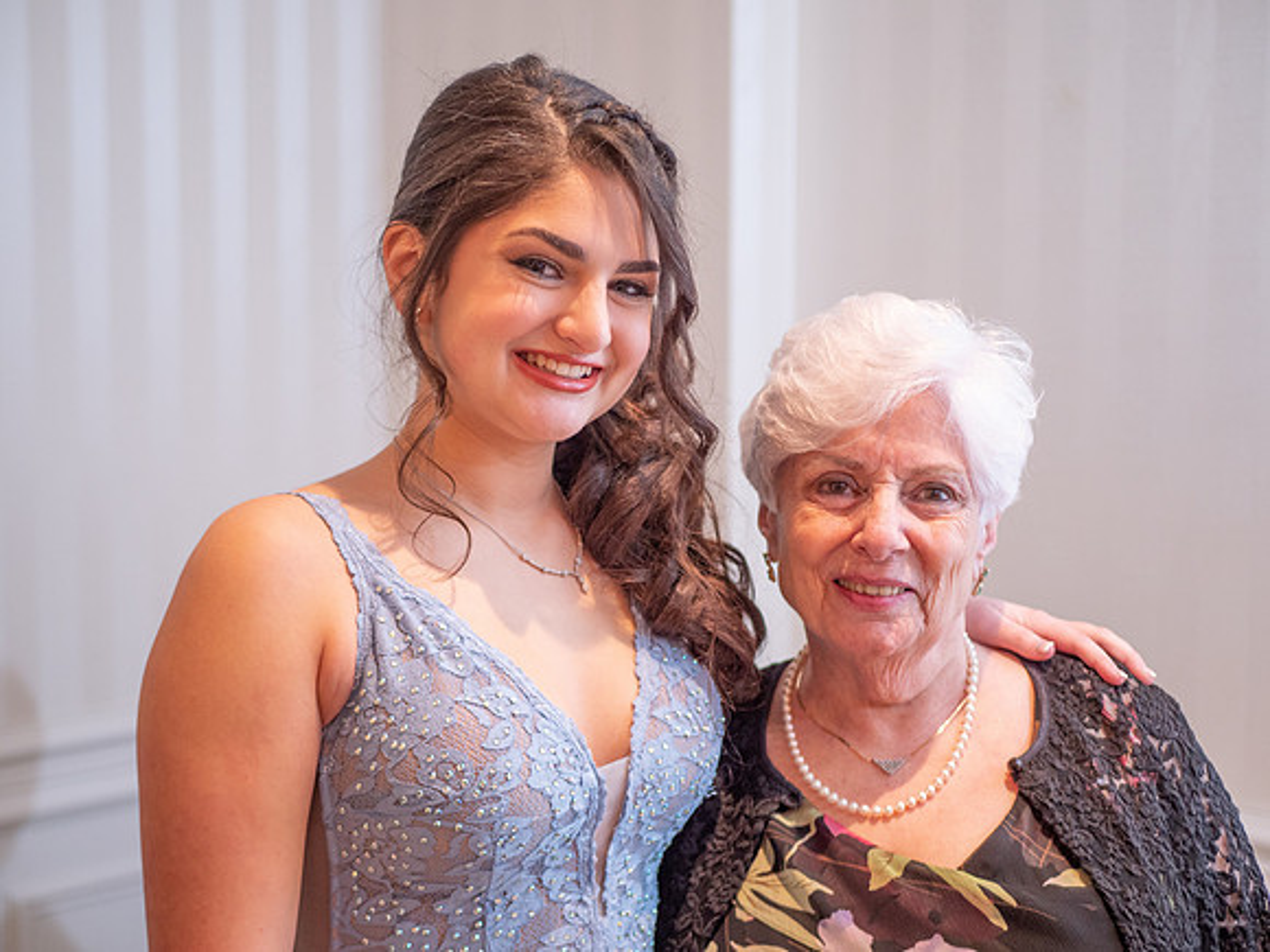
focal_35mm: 50
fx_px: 1834
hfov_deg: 38.2
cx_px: 635
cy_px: 476
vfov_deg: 29.1
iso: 500
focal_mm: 25
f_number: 1.7
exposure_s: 1/80
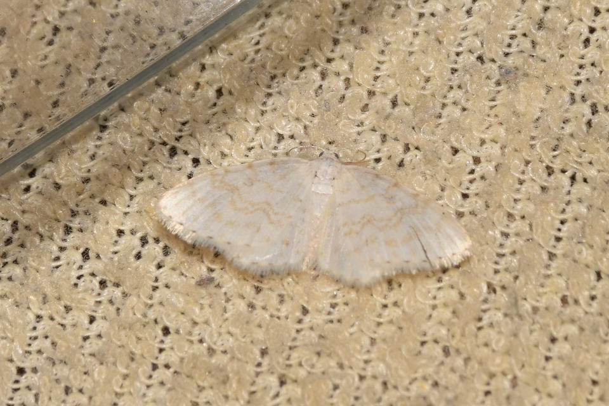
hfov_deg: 9.8
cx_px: 304
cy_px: 203
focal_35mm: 210
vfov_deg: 6.5
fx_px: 3552
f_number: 16
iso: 100
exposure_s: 1/125
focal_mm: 140
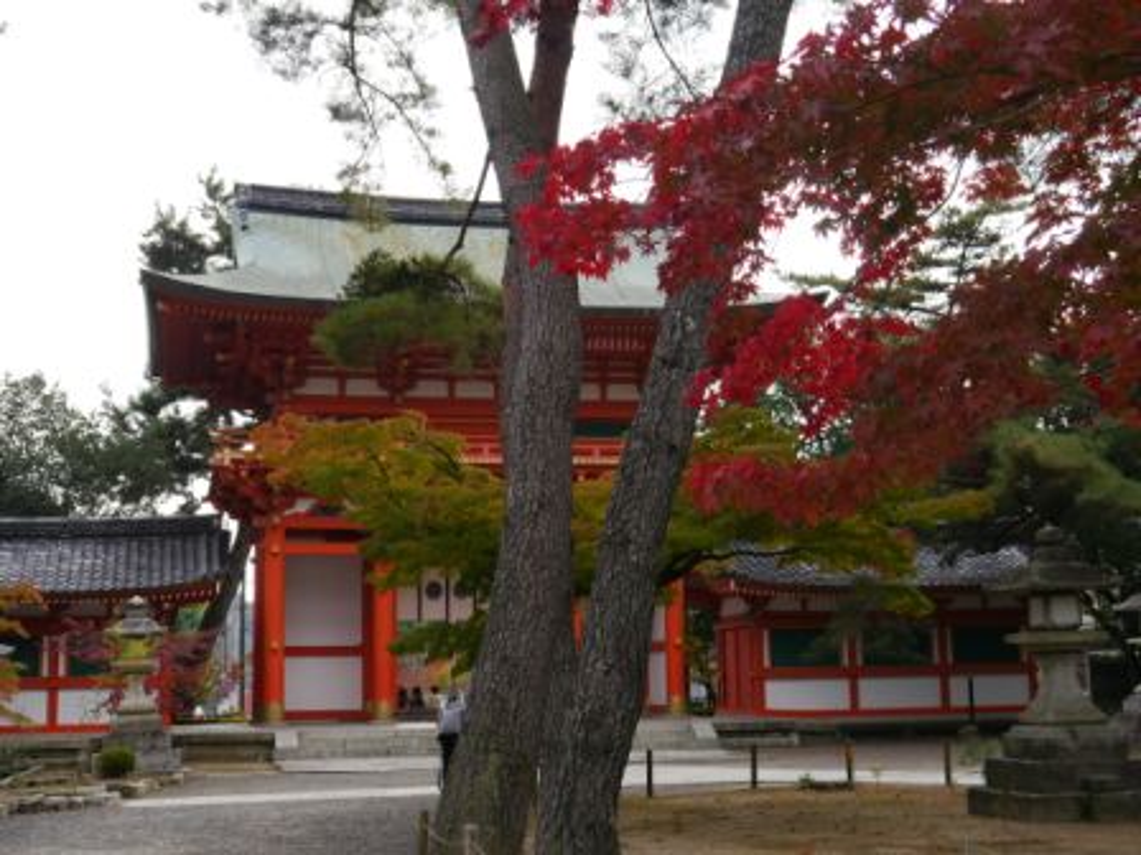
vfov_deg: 26.1
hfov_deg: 34.3
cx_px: 570
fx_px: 1846
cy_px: 428
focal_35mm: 56
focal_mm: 28
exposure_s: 1/160
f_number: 6.3
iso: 160
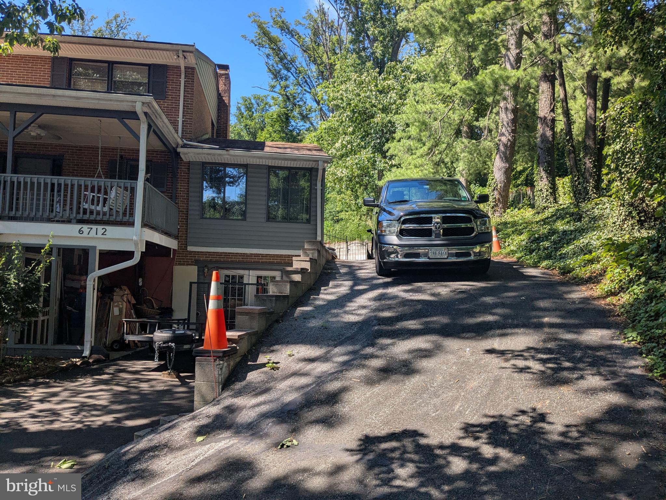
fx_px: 519
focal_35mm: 27
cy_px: 250
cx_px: 333
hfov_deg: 65.3
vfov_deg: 51.4
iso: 51
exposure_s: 1/1114
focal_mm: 4.38
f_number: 1.73
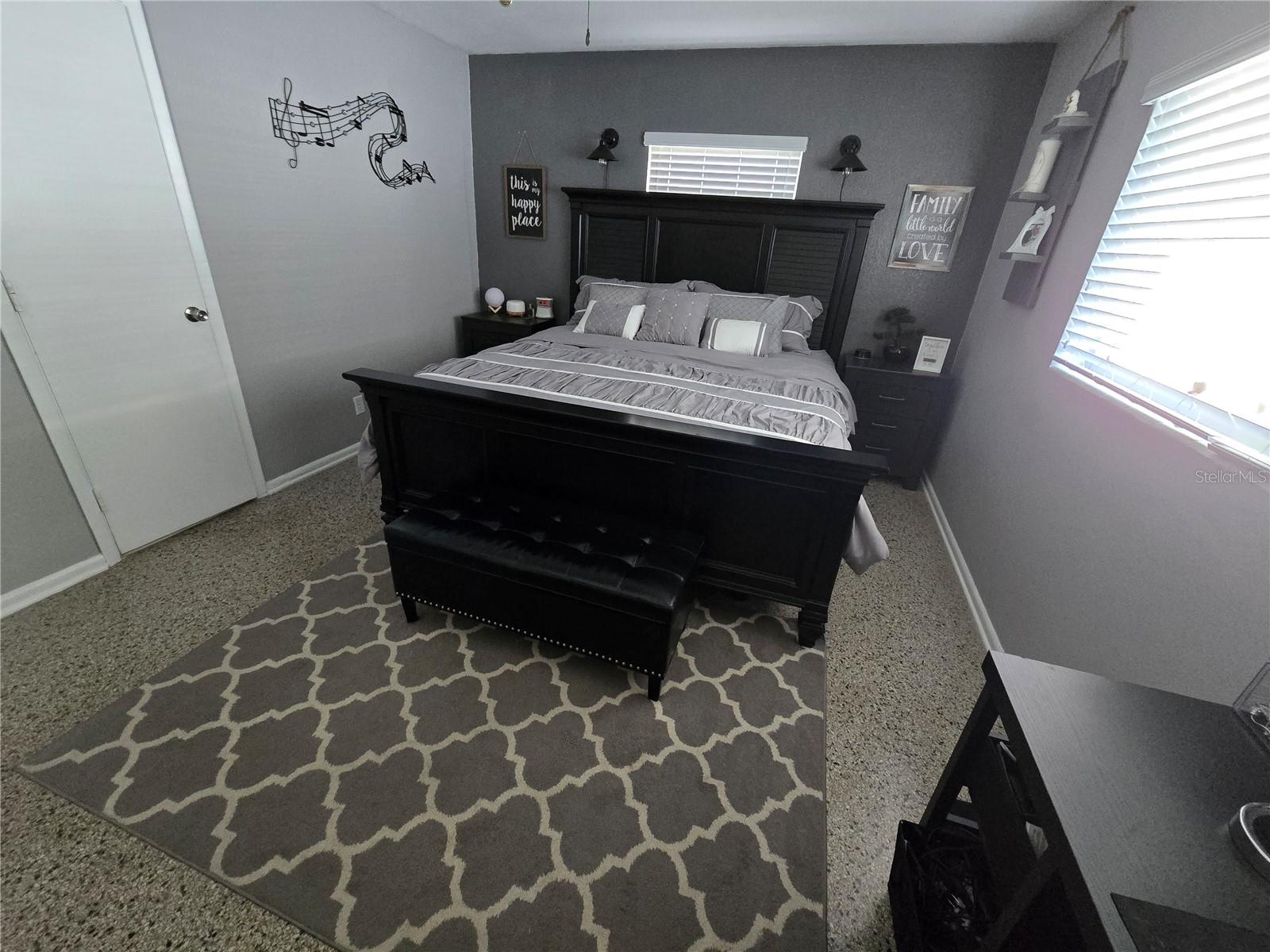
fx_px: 477
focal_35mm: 13
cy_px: 476
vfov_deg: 89.9
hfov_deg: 106.2
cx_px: 635
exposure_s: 1/60
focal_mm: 2.2
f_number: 2.2
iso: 1250
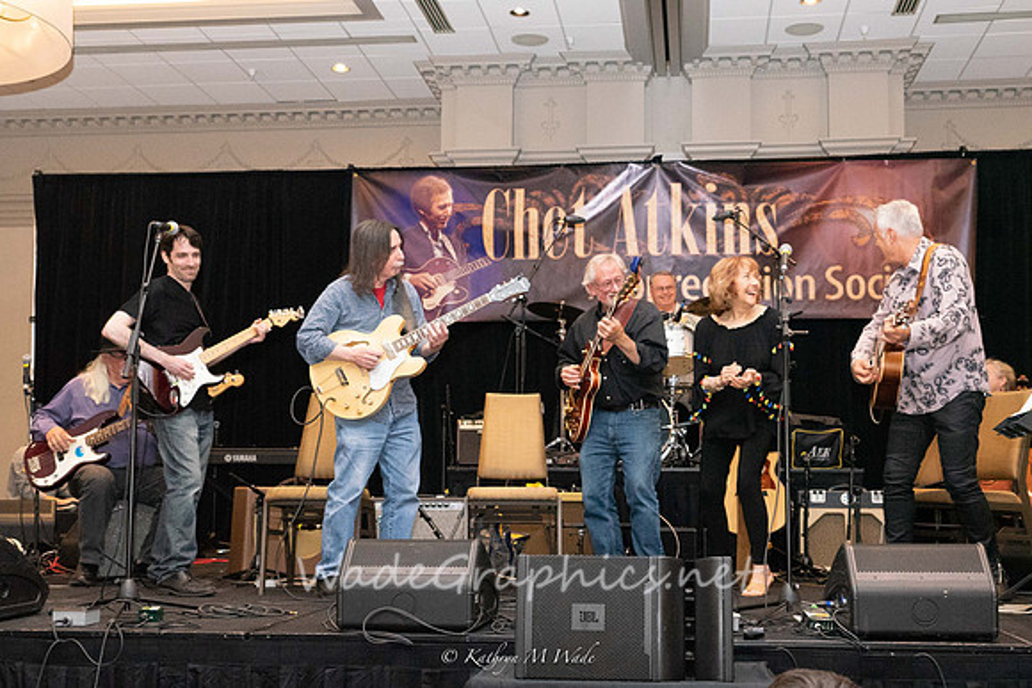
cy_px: 384
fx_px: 1197
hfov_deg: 46.6
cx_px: 570
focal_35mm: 42
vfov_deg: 32.1
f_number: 6.3
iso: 6400
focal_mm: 32
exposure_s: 1/200
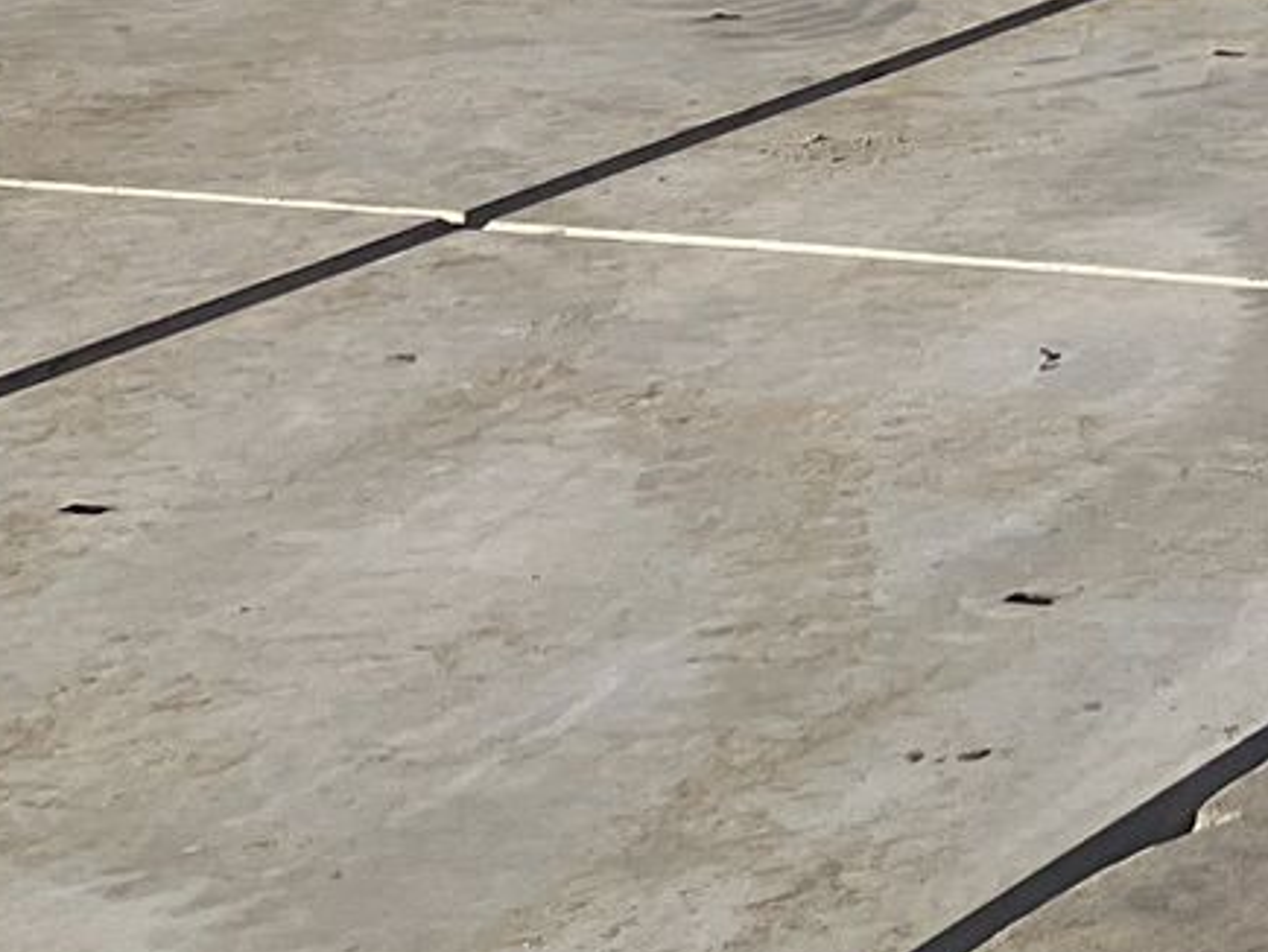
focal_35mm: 132
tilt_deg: -1.7
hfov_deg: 12.6
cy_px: -967
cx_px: 2767
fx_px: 4838
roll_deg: +0.6
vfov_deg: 10.3
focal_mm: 3.99
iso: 32
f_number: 1.8
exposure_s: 1/3040
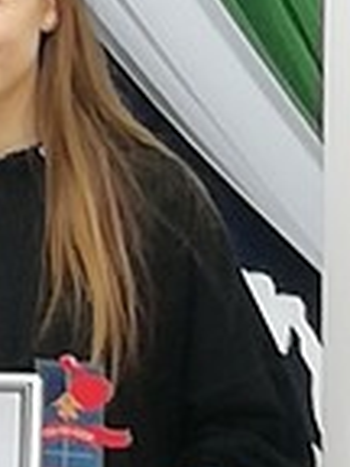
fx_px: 5096
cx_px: -593
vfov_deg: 5.2
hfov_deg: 3.8
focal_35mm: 378
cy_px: 457
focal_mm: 3.21
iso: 160
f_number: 2.2
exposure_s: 1/33.3
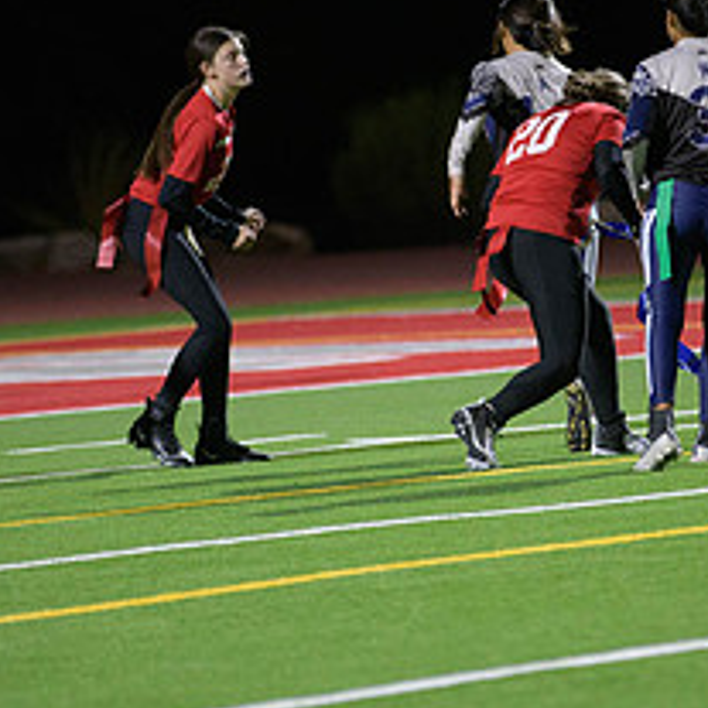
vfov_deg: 3.7
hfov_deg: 3.7
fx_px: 11015
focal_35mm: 476
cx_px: 438
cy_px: 279
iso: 3600
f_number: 2.8
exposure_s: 1/640
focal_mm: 200
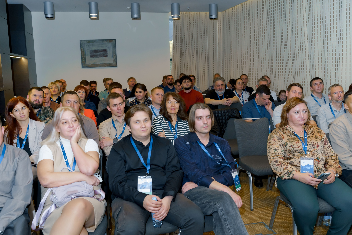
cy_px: 118
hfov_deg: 54.4
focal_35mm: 35
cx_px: 176
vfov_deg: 37.9
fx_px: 342
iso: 1600
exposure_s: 1/125
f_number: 4.5
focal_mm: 35
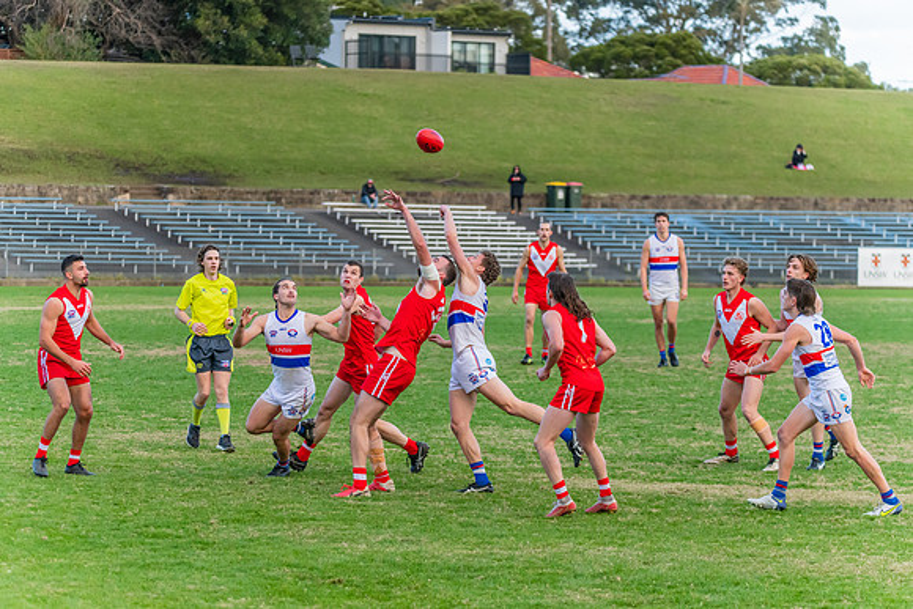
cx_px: 456
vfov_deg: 9.1
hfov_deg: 13.6
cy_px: 304
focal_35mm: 150
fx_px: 3816
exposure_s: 1/1600
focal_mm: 150
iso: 2200
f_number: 5
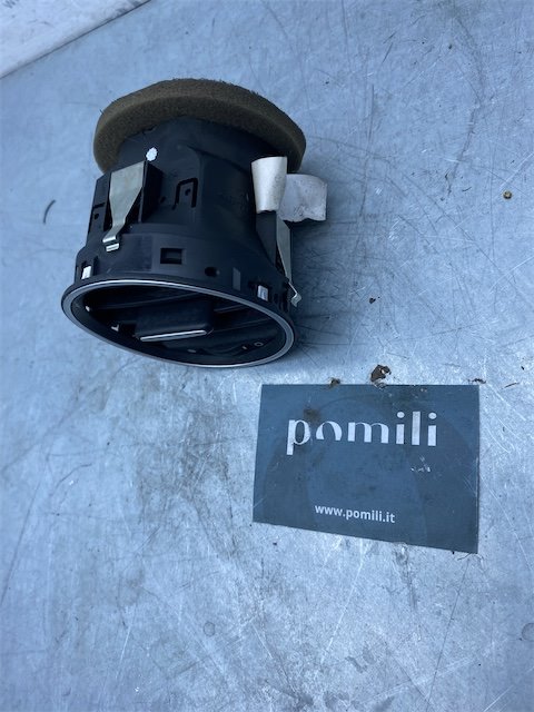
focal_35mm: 26
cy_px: 356
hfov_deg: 53.1
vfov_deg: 67.3
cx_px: 267
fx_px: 535
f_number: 1.8
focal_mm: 4.25
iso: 32
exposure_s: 1/711
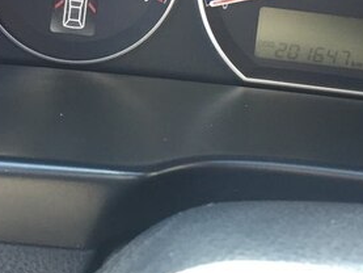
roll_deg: -8.1
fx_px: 724
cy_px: -45
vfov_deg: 20.1
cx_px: 162
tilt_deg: -22.0
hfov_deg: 28.1
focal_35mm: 69
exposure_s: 1/33
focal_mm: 4.15
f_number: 2.2
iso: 50
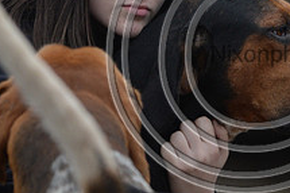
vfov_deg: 2.5
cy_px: 36
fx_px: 4347
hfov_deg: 3.8
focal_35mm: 540
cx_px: 231
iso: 1600
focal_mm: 200
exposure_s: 1/800
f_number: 2.8
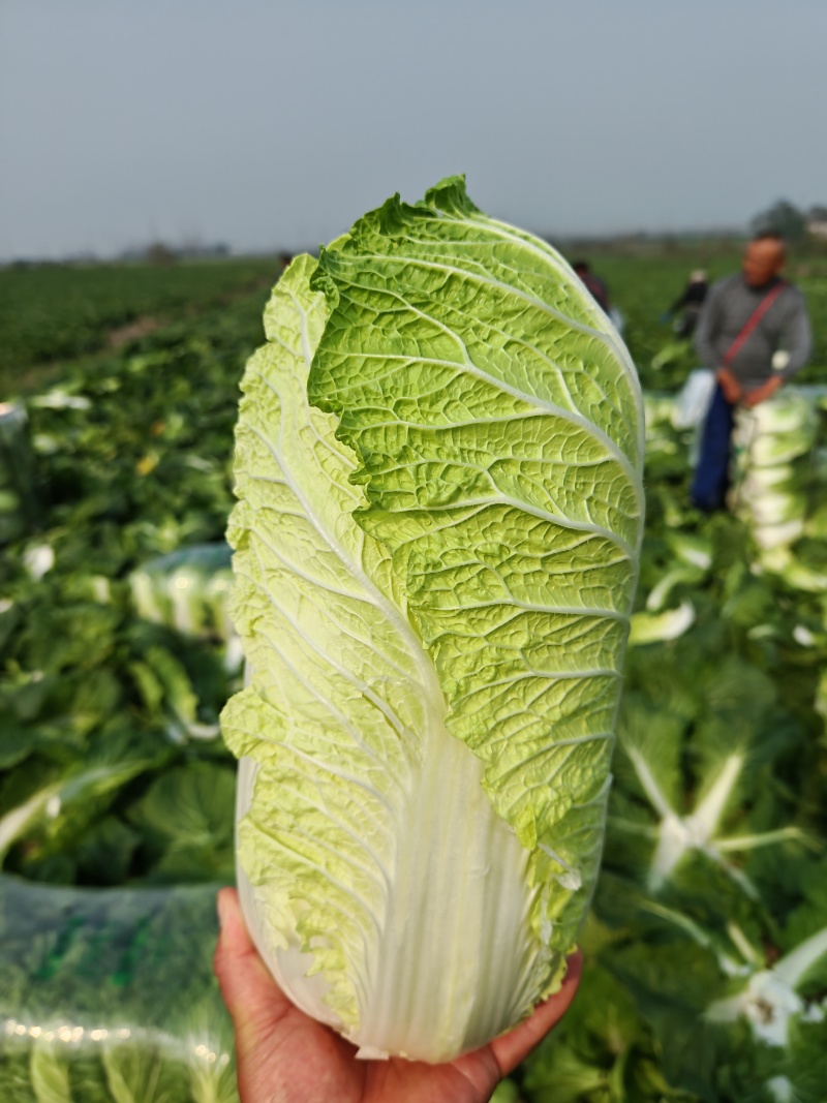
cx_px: 414
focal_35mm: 24
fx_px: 765
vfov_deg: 71.6
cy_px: 552
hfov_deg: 56.8
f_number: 1.9
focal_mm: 6.67
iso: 50
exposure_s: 1/1600
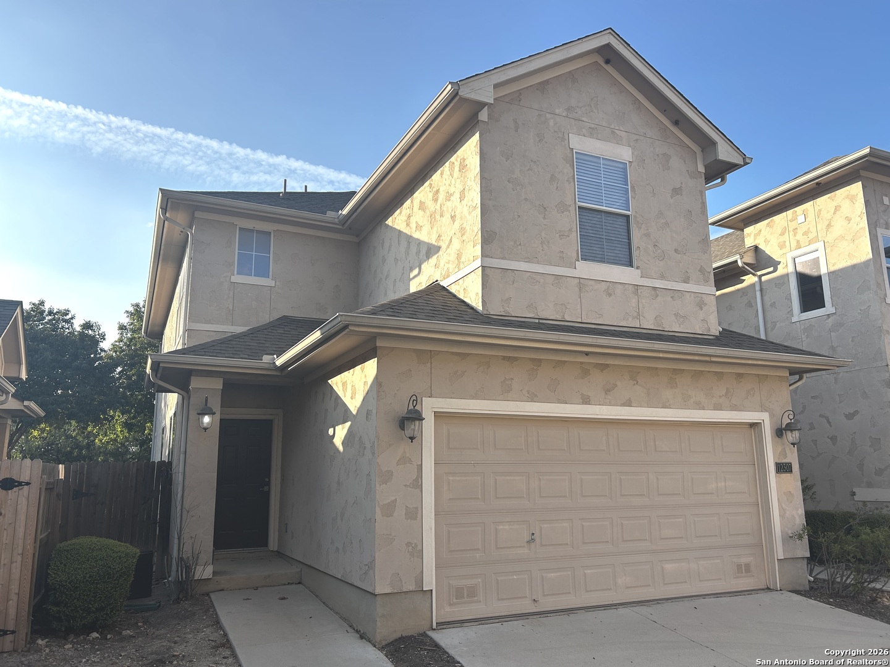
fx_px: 668
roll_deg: +1.3
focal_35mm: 26
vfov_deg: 53.1
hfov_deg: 67.3
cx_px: 445
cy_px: 334
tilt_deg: +11.6
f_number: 1.5
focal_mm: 5.7
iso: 50
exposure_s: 1/2252
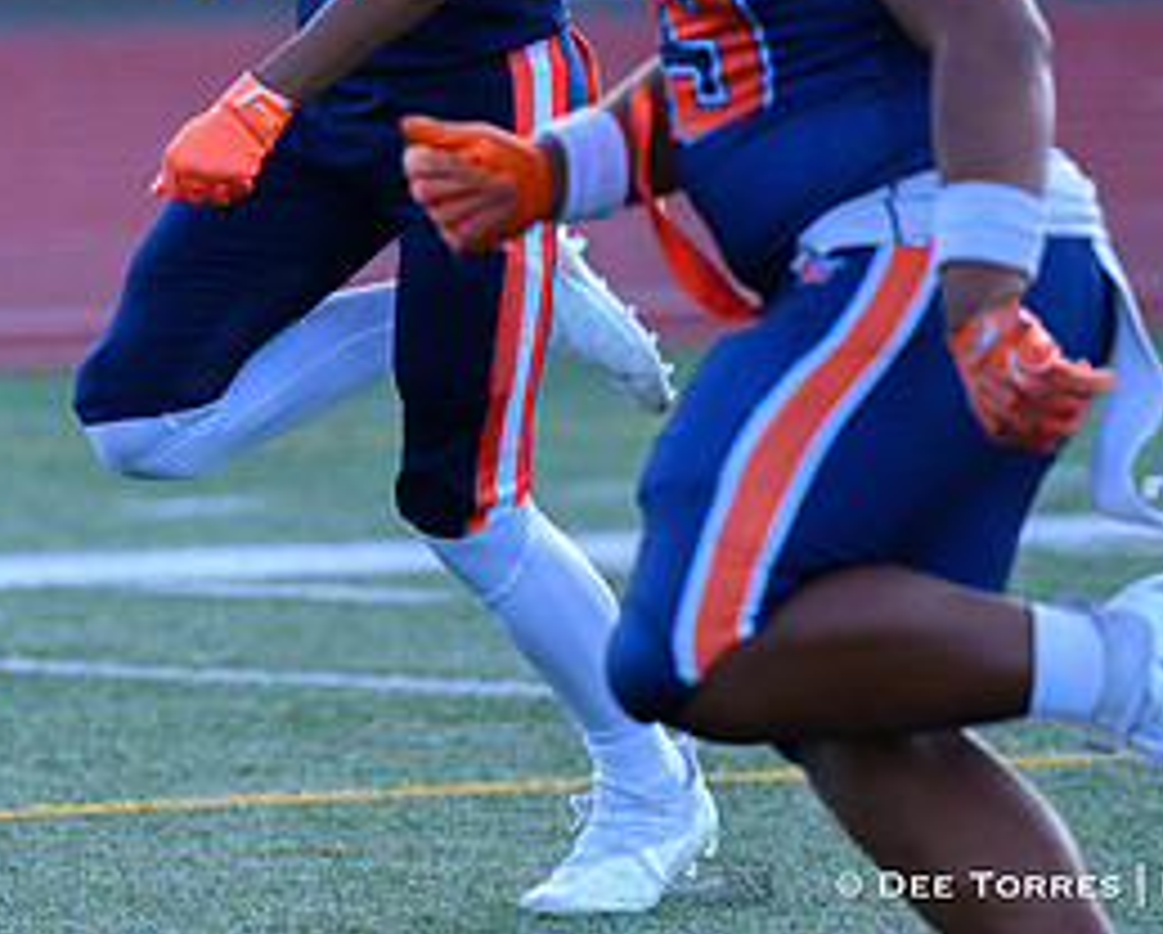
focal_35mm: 711
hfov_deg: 2.7
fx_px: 24510
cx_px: 339
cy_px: 199
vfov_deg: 2.2
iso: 3600
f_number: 4
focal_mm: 280
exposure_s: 1/2000
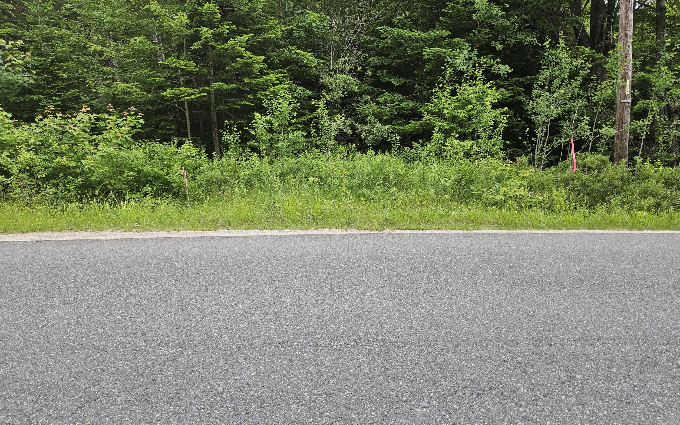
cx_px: 342
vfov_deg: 49.2
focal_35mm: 25
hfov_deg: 72.6
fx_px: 463
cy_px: 186
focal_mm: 5.4
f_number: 1.8
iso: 32
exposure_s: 1/180
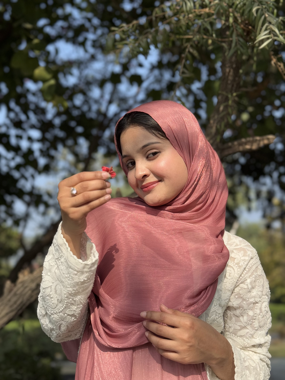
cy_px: 190
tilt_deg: +15.0
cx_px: 142
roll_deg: +1.7
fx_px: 527
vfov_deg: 39.7
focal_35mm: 48
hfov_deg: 30.3
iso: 64
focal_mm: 6.76
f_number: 1.78
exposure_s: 1/2513
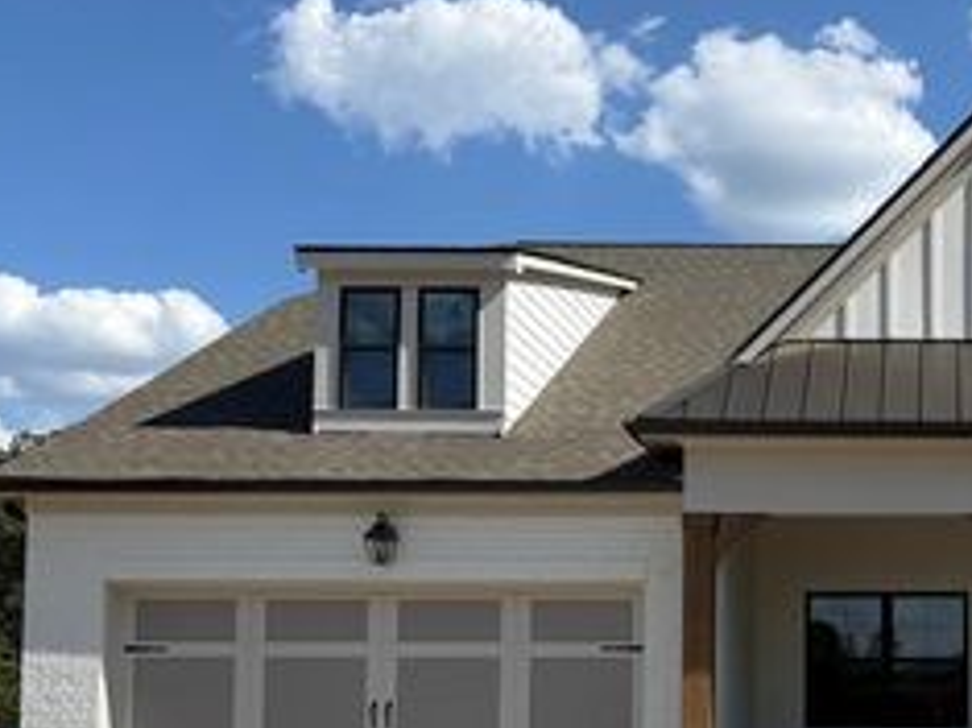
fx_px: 1431
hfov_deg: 34.8
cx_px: 922
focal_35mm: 51
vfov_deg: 27.7
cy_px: 623
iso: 80
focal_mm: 6.76
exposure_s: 1/5319
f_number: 1.78
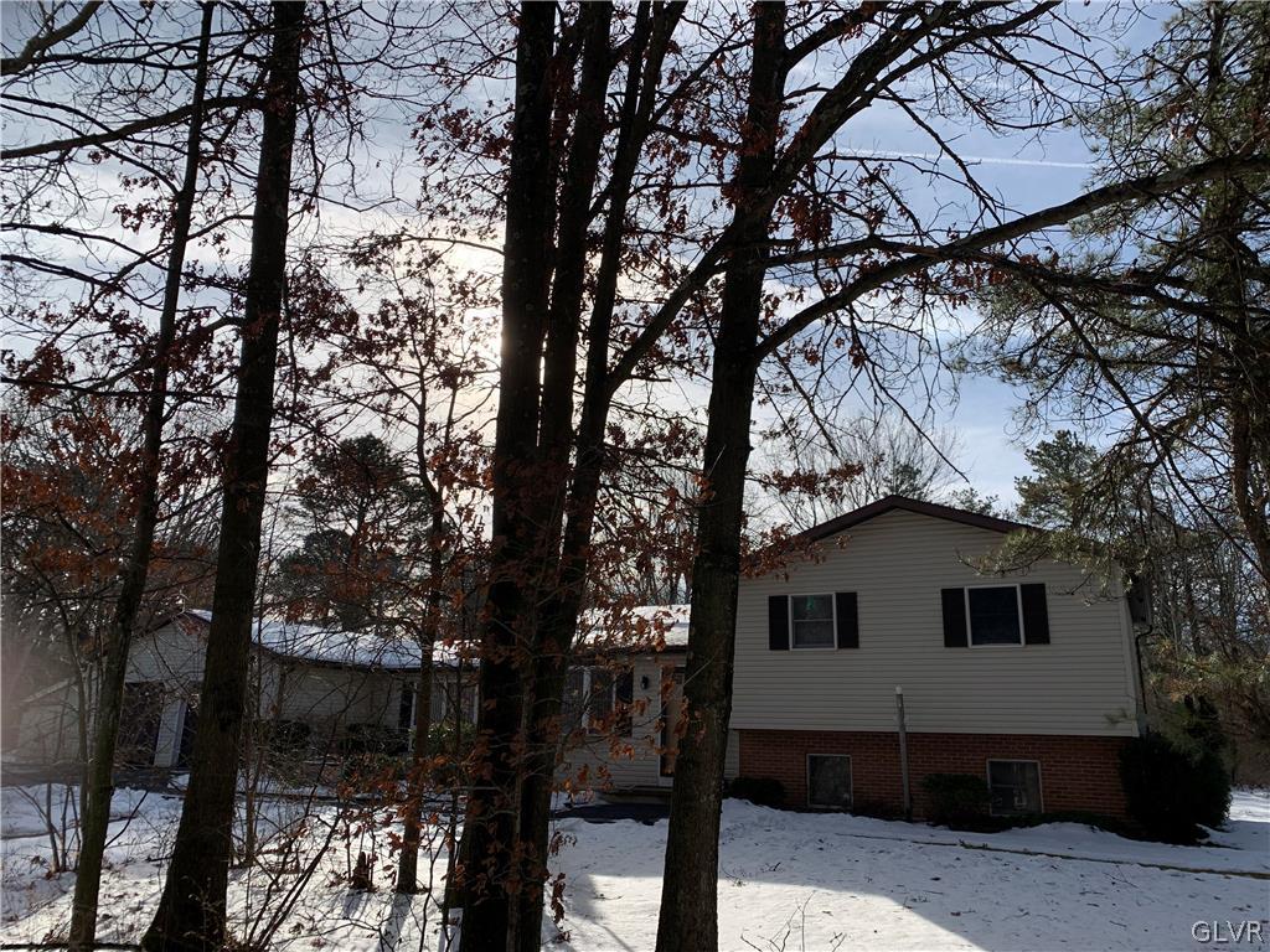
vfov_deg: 53.1
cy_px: 476
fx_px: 954
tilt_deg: +15.5
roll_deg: -2.3
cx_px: 635
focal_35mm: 26
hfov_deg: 67.3
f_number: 1.8
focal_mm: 4.25
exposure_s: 1/3401
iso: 25
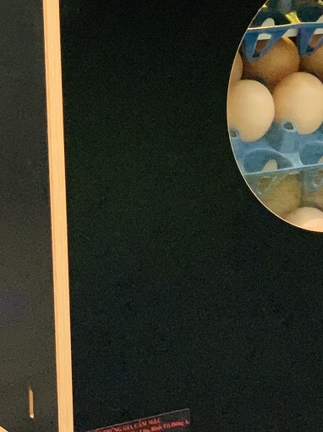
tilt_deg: -4.3
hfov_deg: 10.9
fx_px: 1693
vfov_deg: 14.3
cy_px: 0
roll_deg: +2.3
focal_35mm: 136
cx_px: 172
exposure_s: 1/30
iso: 1000
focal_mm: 6
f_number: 2.4
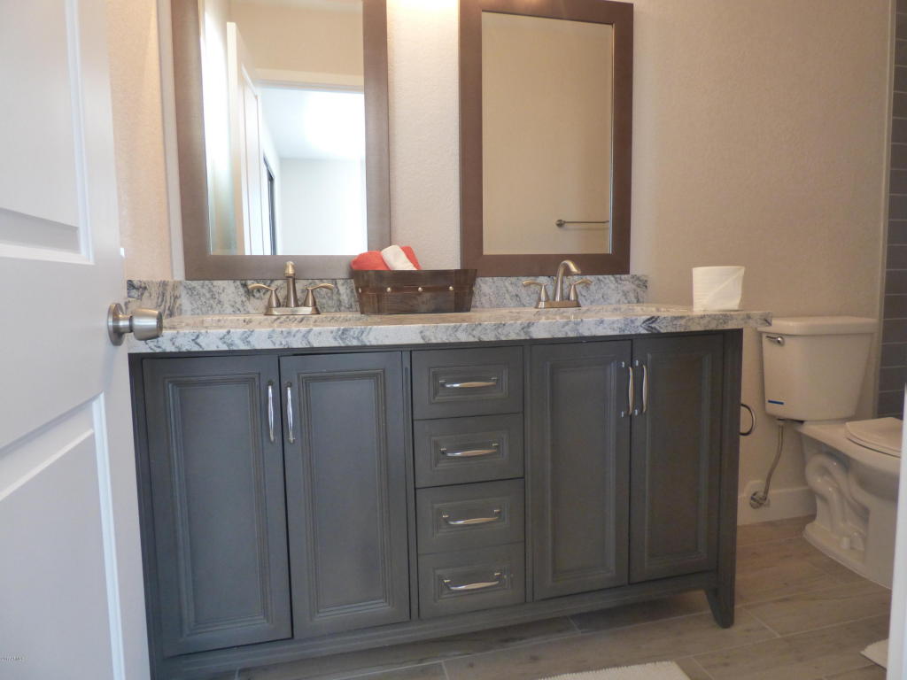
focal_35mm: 20
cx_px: 454
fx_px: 524
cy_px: 340
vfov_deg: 66.0
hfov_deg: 81.7
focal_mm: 3.58
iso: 400
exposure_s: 1/40
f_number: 2.8
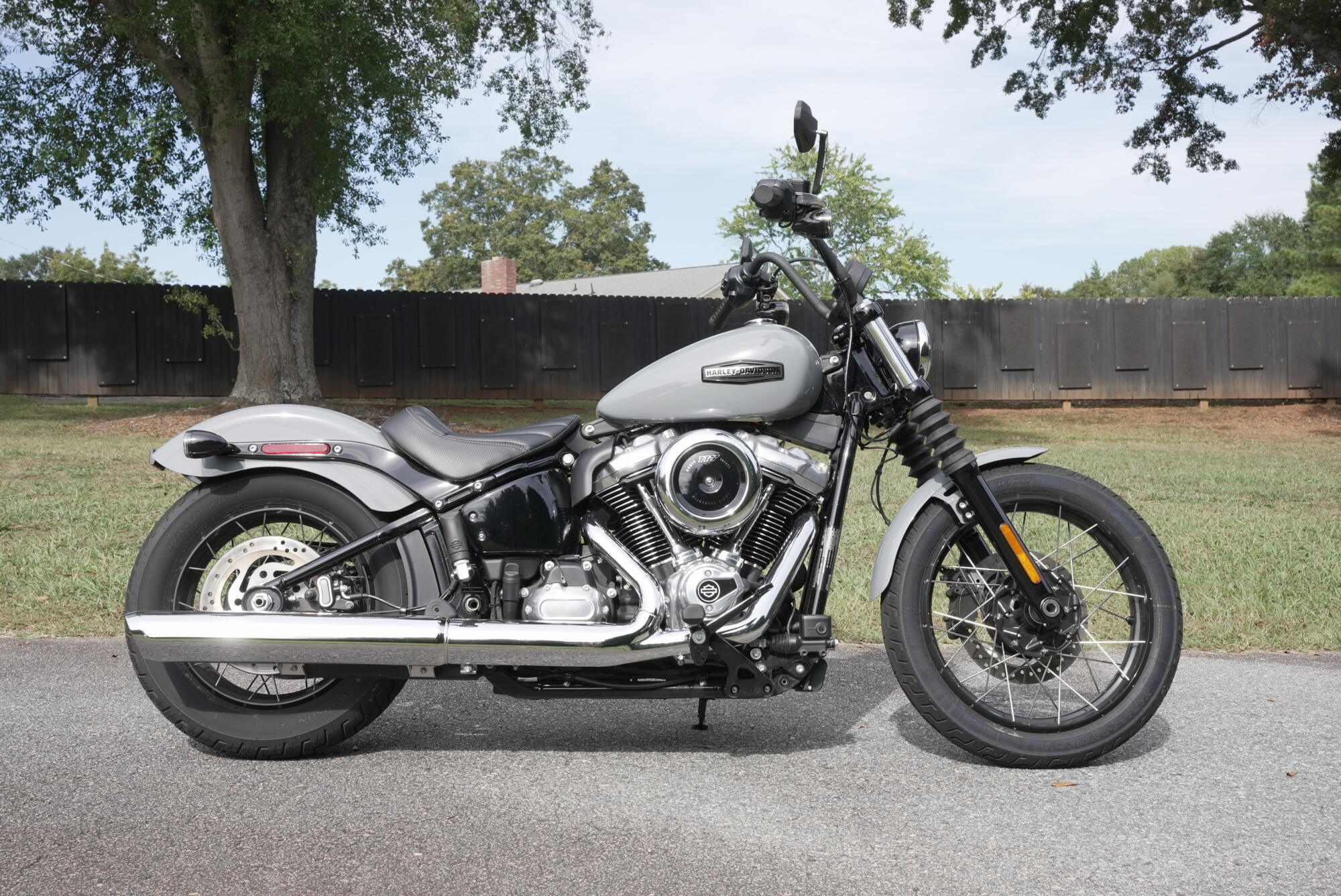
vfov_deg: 34.3
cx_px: 670
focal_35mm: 39
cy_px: 448
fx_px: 1454
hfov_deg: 49.5
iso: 500
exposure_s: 1/250
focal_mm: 39
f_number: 11
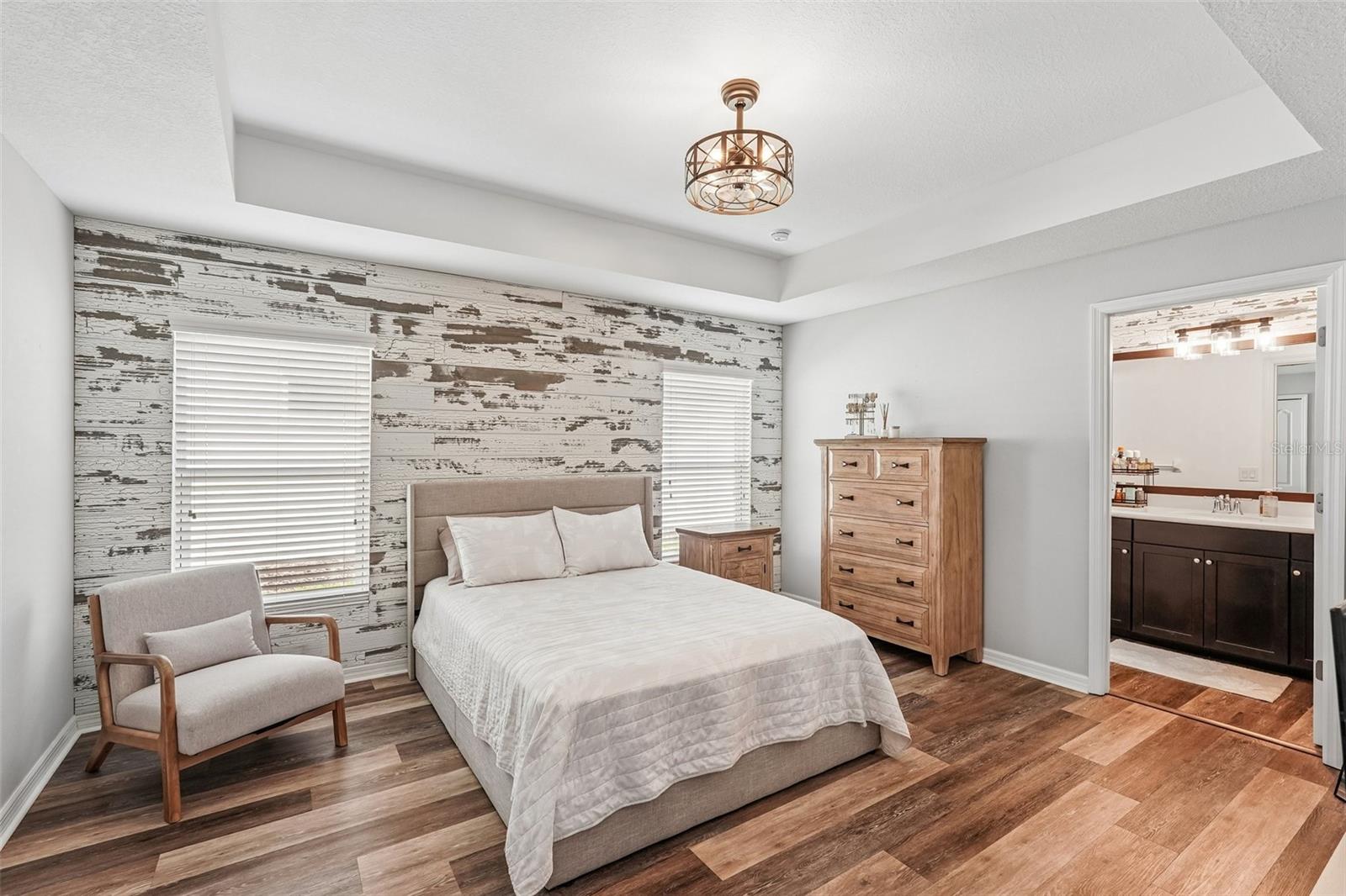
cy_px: 448
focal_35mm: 16
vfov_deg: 73.7
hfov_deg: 96.7
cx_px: 673
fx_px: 598
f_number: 8
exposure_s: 1/25
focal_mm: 16
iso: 400
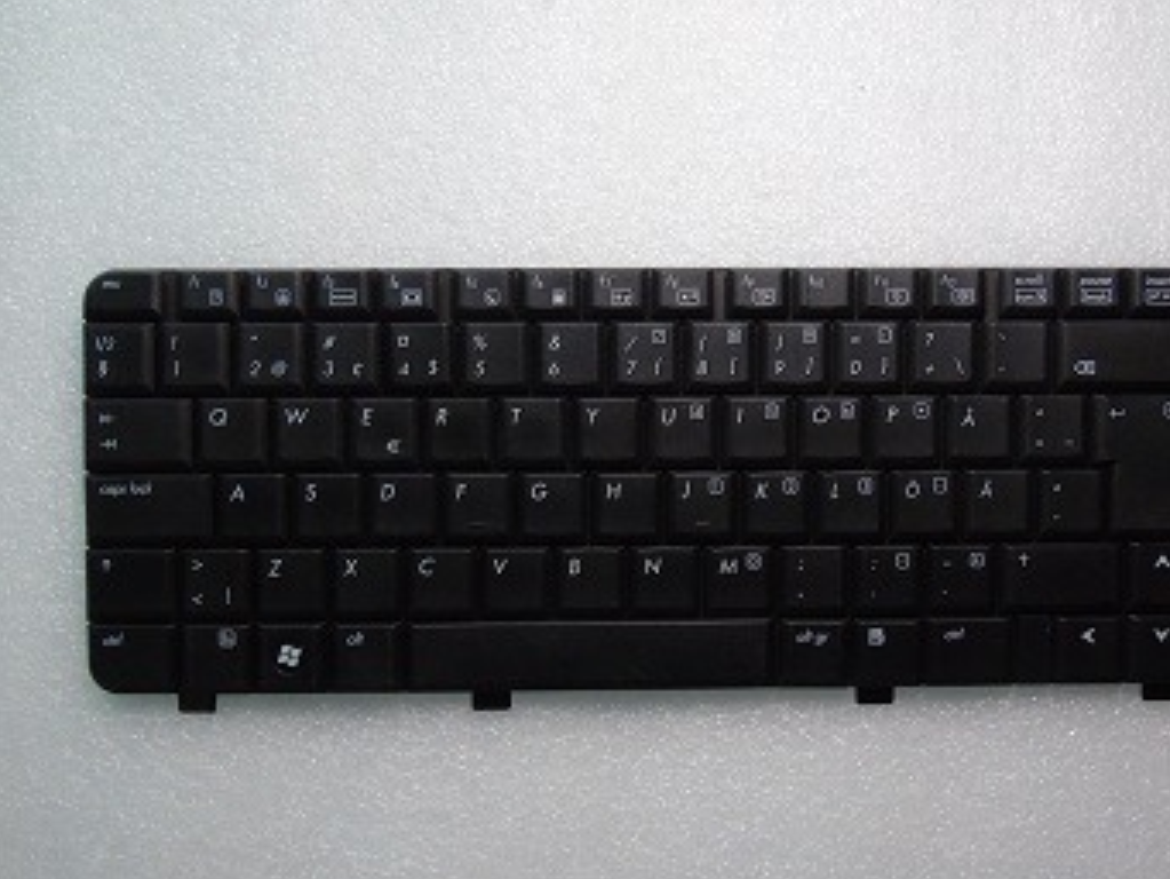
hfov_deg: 53.7
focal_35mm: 34
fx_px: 1150
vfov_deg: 41.8
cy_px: 446
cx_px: 683
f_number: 6
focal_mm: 5.2
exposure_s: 1/40
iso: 400
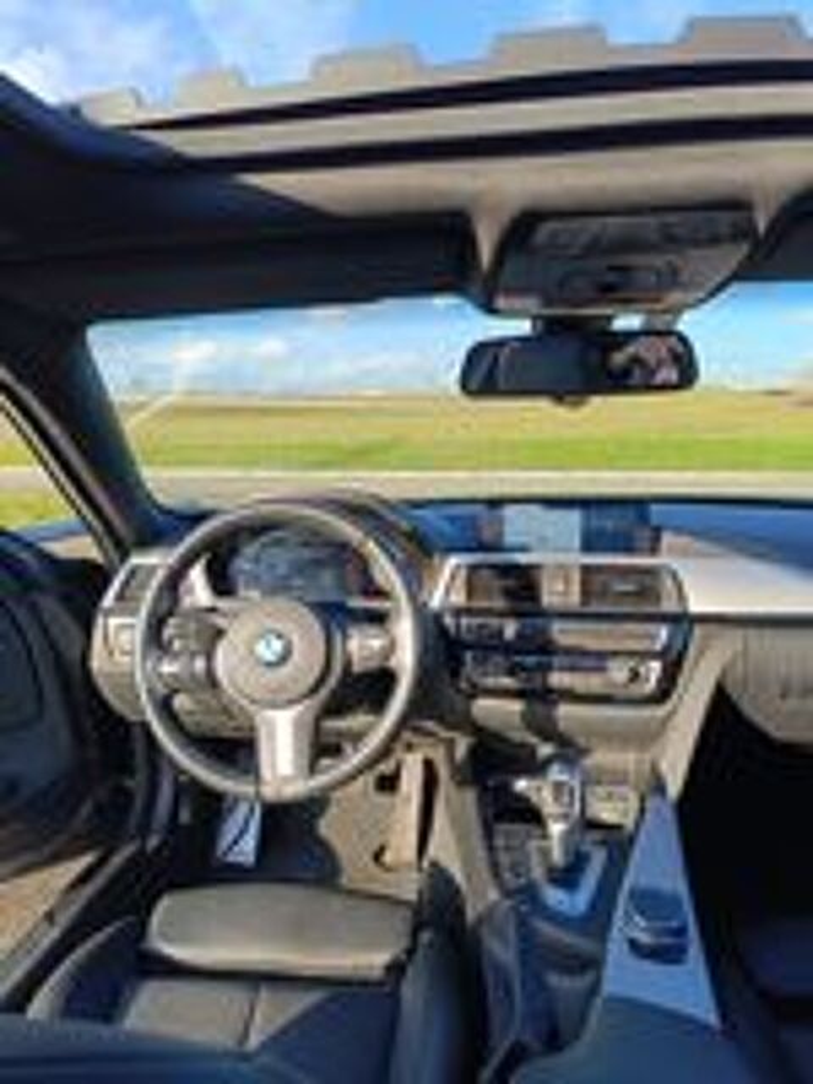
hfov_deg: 56.8
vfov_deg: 71.6
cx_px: 406
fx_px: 752
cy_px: 542
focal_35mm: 24
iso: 51
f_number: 1.88
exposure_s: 1/266
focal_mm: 5.59
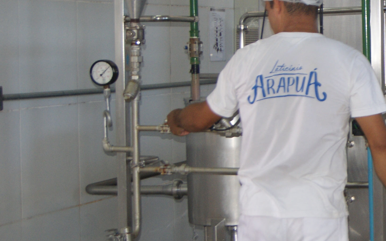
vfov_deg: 12.0
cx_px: 437
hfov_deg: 18.3
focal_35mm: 109
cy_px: 79
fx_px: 1147
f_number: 4.5
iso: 400
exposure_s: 1/60
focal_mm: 30
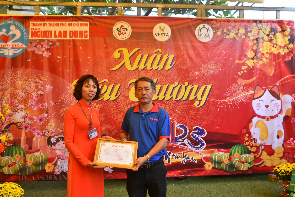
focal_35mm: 34
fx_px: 279
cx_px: 146
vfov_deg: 38.9
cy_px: 98
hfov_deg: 55.8
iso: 200
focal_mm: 22
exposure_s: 1/125
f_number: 4.5
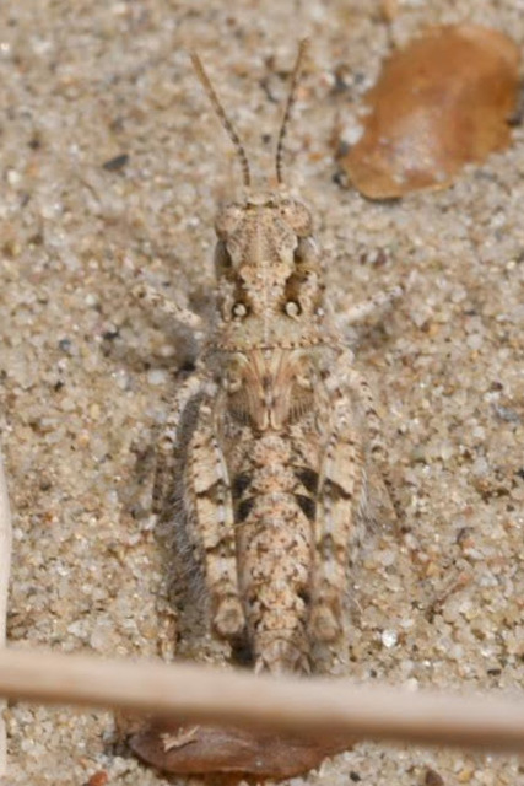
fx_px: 3437
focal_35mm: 158
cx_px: 262
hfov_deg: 8.7
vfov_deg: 13.0
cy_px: 393
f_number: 29
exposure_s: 1/100
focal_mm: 105
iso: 100
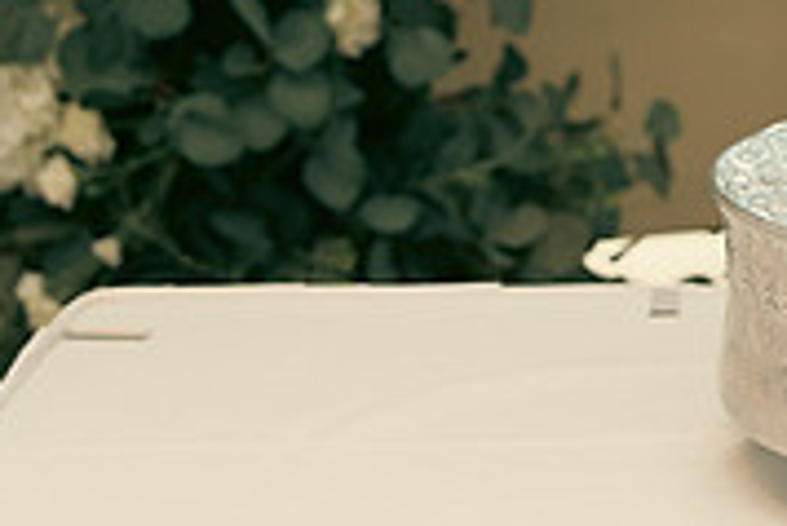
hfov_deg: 11.5
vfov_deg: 7.8
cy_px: -201
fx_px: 3785
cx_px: 1123
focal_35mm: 173
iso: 1250
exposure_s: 1/160
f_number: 3.5
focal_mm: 53
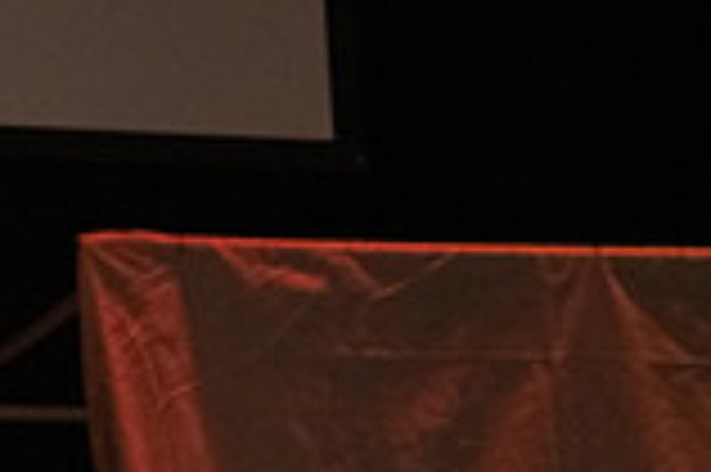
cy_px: 97
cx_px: -432
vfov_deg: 5.0
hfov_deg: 7.3
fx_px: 5445
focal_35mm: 276
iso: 6400
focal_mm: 75
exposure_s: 1/250
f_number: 5
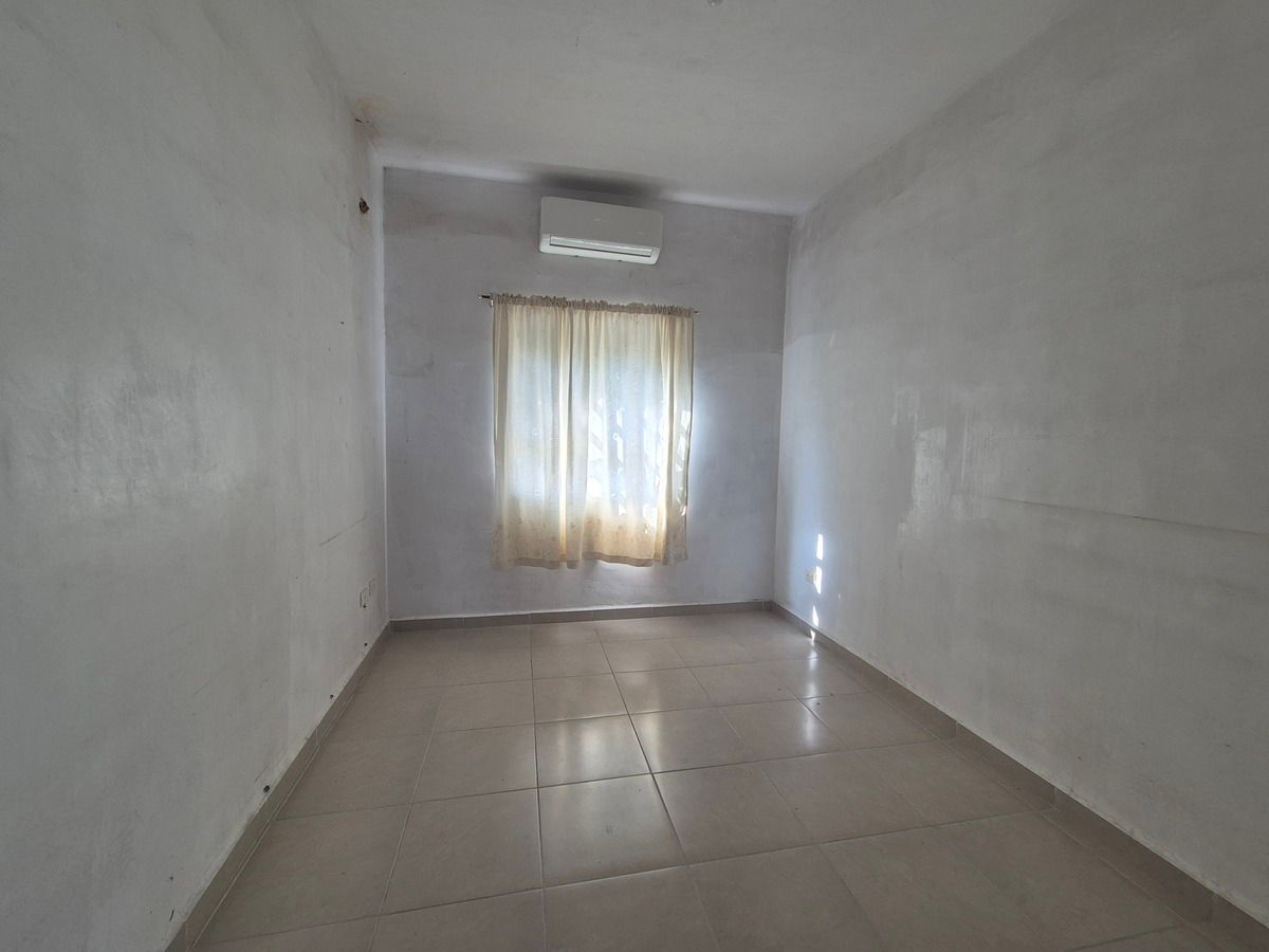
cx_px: 634
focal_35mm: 13
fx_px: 477
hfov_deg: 106.2
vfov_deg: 89.9
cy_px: 476
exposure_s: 1/60
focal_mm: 2.2
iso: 64
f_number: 2.2
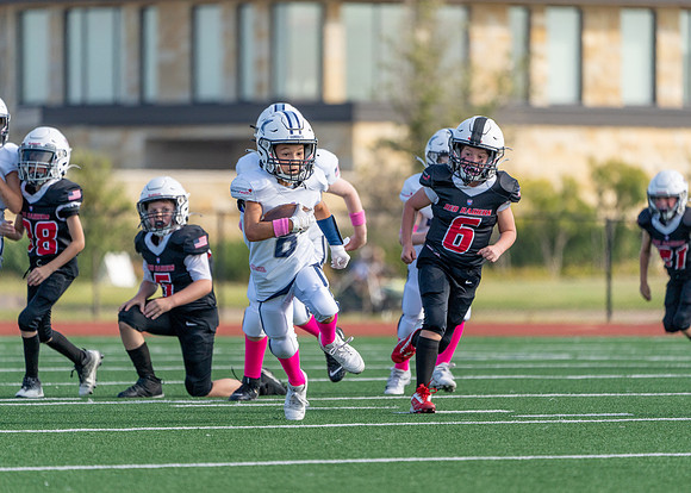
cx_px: 346
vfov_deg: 3.5
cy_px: 246
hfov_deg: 5.0
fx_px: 7977
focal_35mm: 407
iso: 200
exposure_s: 1/2000
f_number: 5.6
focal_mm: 388
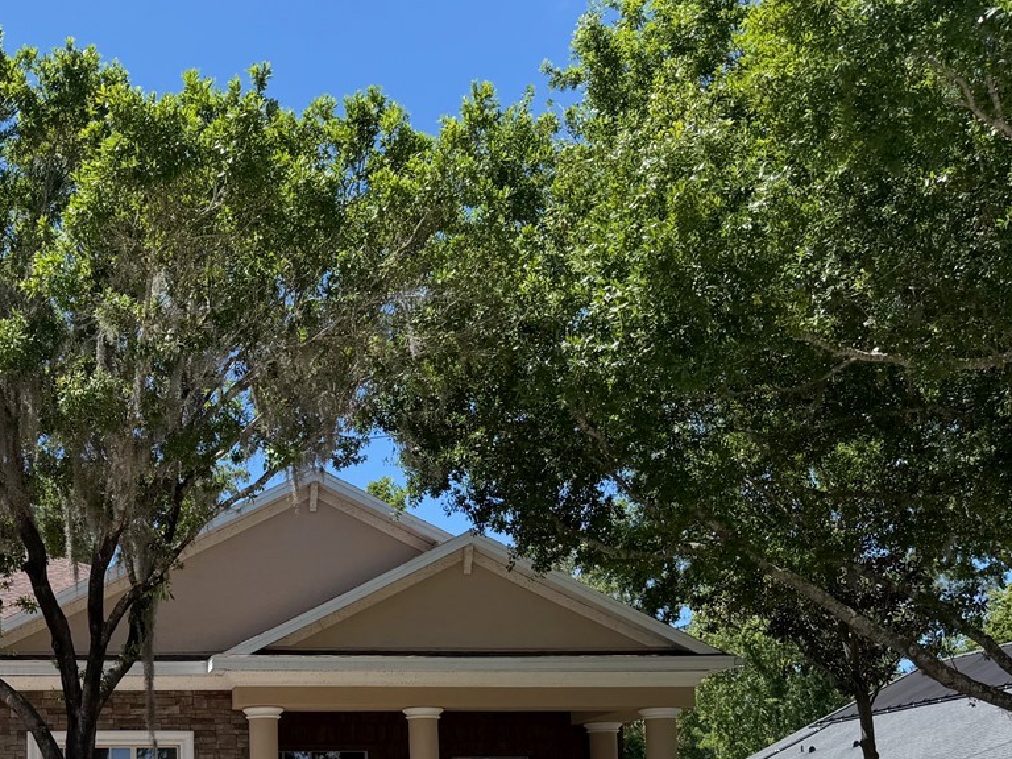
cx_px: 152
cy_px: 738
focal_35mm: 50
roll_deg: +1.6
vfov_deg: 27.6
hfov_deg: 36.4
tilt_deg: +5.6
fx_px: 1462
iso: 80
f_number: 1.78
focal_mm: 6.76
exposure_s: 1/3953
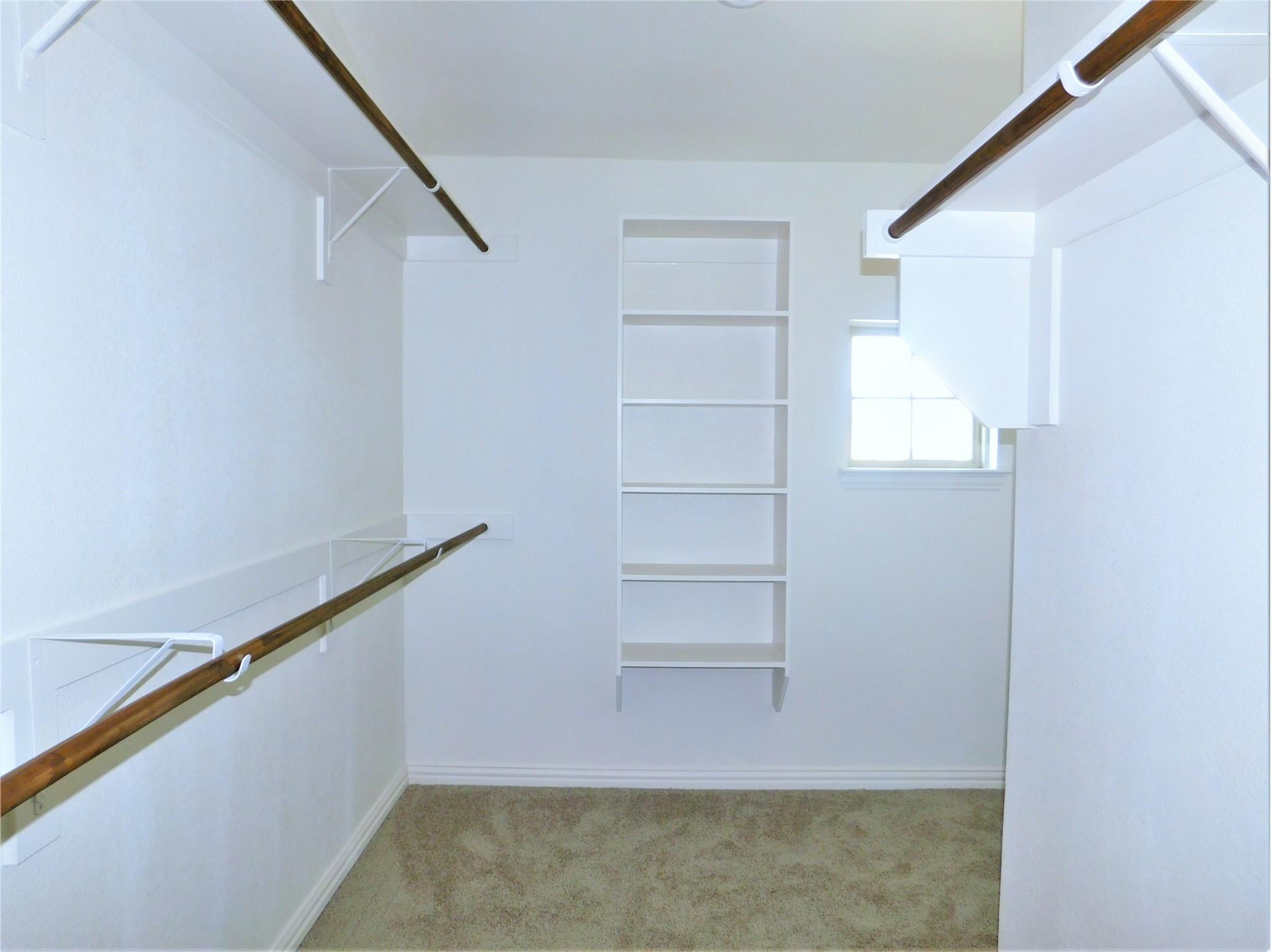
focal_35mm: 23
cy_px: 476
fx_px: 844
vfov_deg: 58.9
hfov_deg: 73.9
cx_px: 636
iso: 200
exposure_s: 1/30
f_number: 3
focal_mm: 4
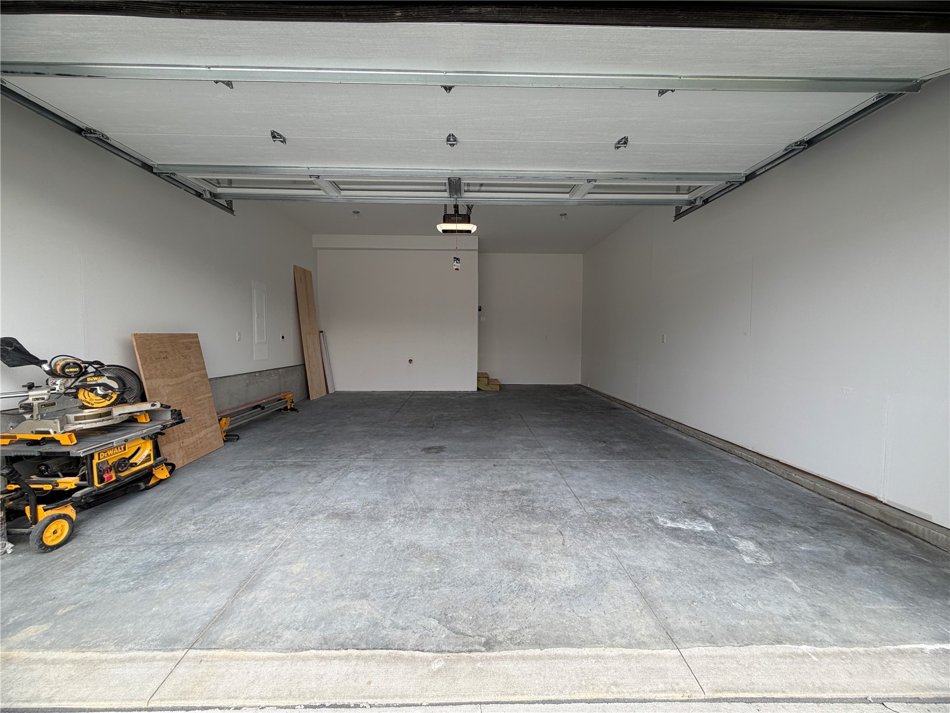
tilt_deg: -3.8
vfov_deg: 85.7
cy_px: 356
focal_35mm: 14
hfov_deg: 102.1
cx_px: 475
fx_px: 384
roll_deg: +0.2
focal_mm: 2.22
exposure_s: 1/321
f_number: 2.2
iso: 50
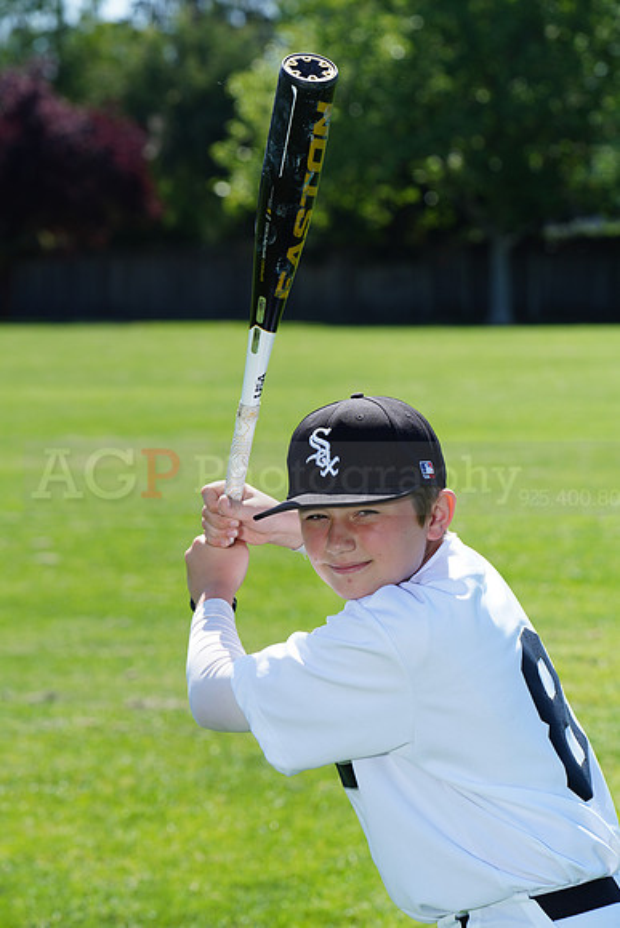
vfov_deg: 12.8
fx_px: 4156
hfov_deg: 8.5
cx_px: 310
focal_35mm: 161
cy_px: 464
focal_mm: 161
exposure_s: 1/250
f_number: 9
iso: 200
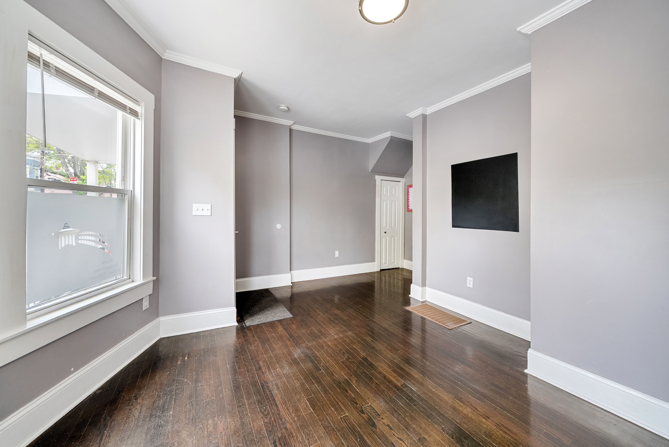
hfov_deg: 108.3
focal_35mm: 13
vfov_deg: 85.5
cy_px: 224
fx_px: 242
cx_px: 334
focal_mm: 13
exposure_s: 1/5
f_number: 8
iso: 320
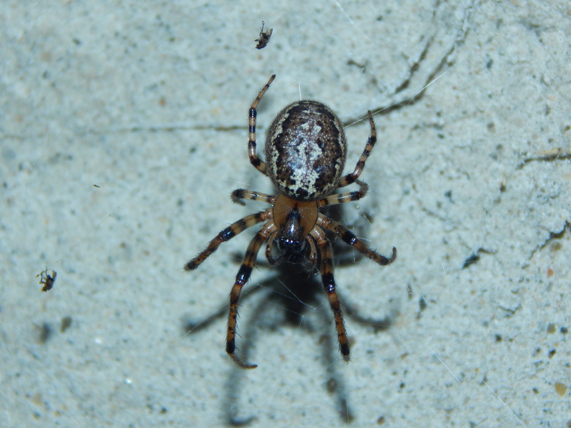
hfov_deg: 7.9
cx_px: 286
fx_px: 4124
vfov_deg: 5.9
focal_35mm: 250
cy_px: 214
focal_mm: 44.9
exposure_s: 1/30
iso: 200
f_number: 11.2
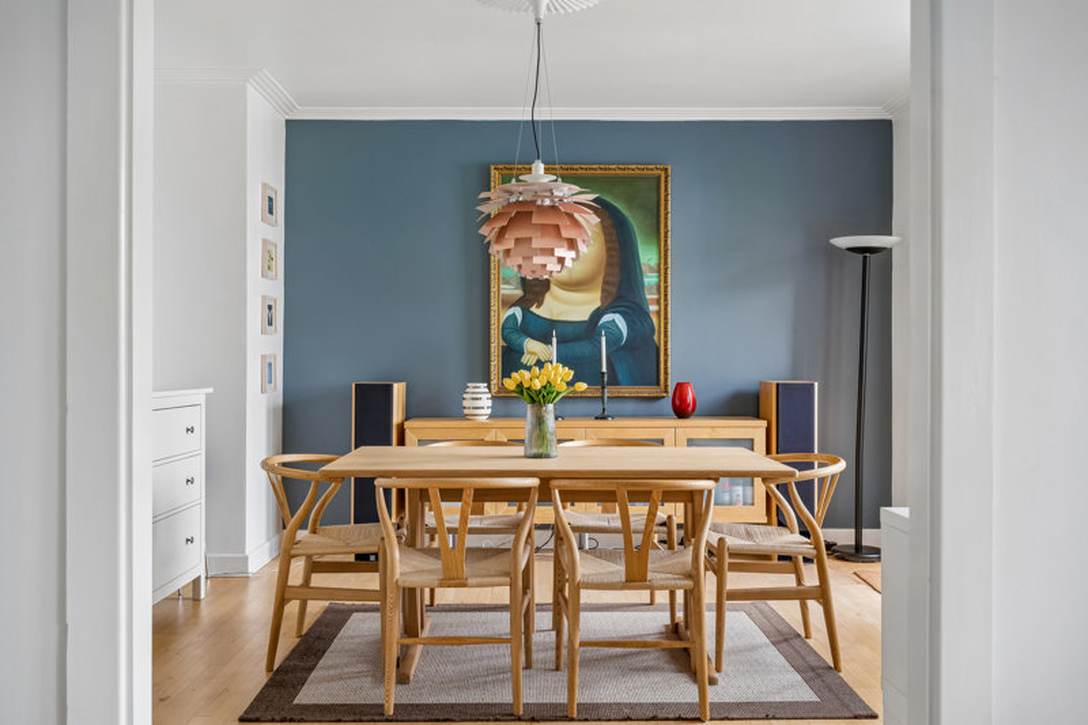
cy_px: 362
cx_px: 544
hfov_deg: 61.1
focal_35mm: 30
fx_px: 922
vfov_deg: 42.9
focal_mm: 30.5
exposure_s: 1/8
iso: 160
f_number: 6.3
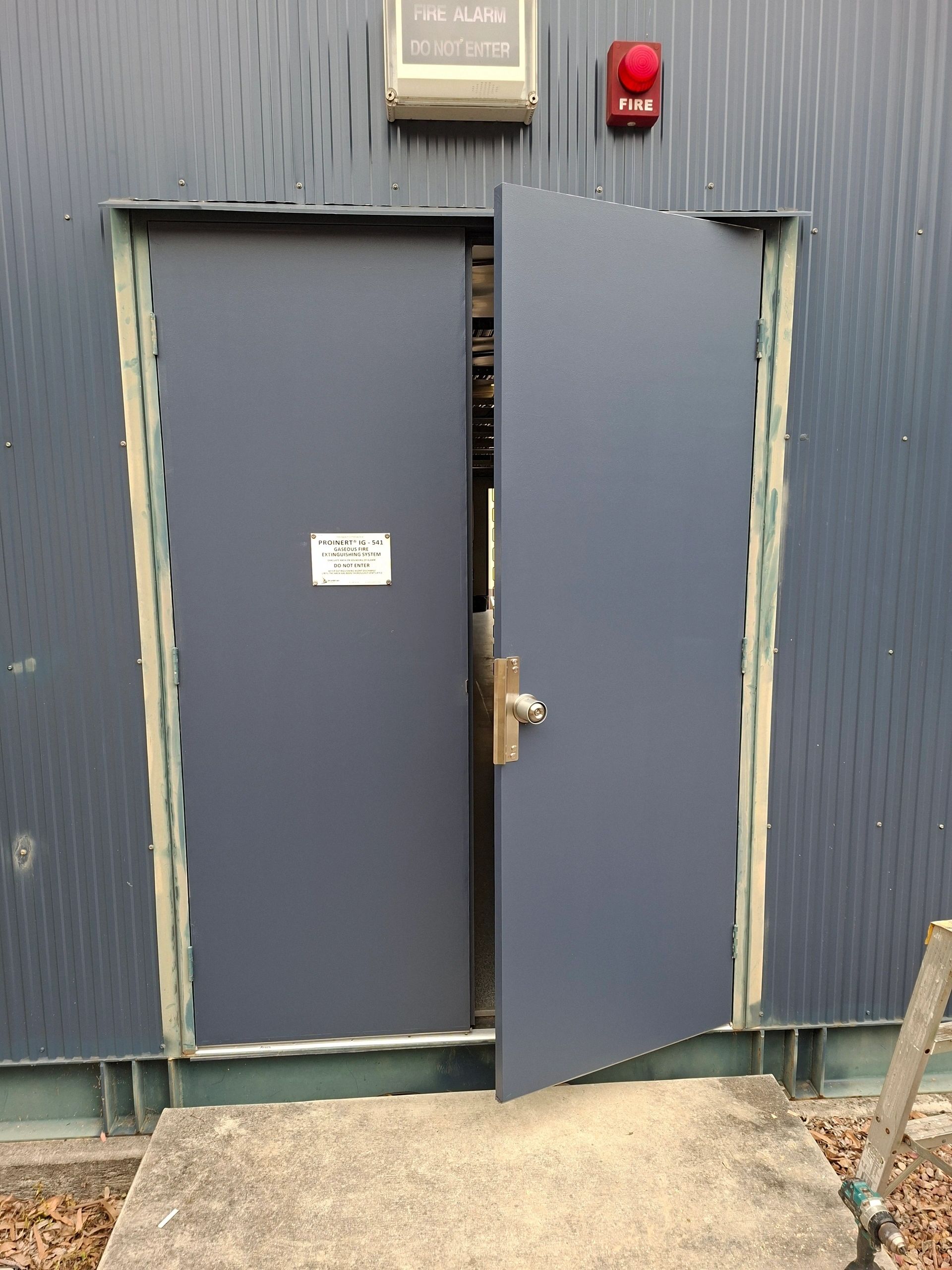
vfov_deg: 73.9
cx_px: 476
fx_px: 843
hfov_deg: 58.9
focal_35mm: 23
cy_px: 635
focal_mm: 5.54
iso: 50
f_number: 1.8
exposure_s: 1/189
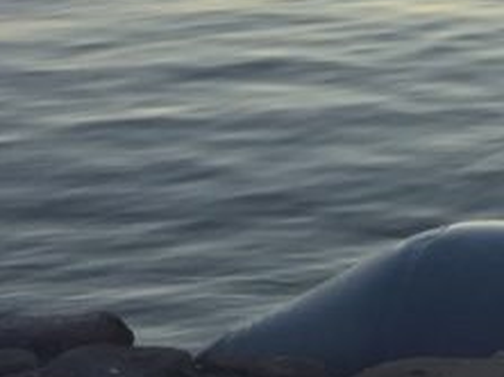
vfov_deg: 10.3
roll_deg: -0.4
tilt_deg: -5.0
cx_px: 1124
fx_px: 1949
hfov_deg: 12.3
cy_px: -322
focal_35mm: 134
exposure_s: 1/842
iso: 32
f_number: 2.2
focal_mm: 4.15
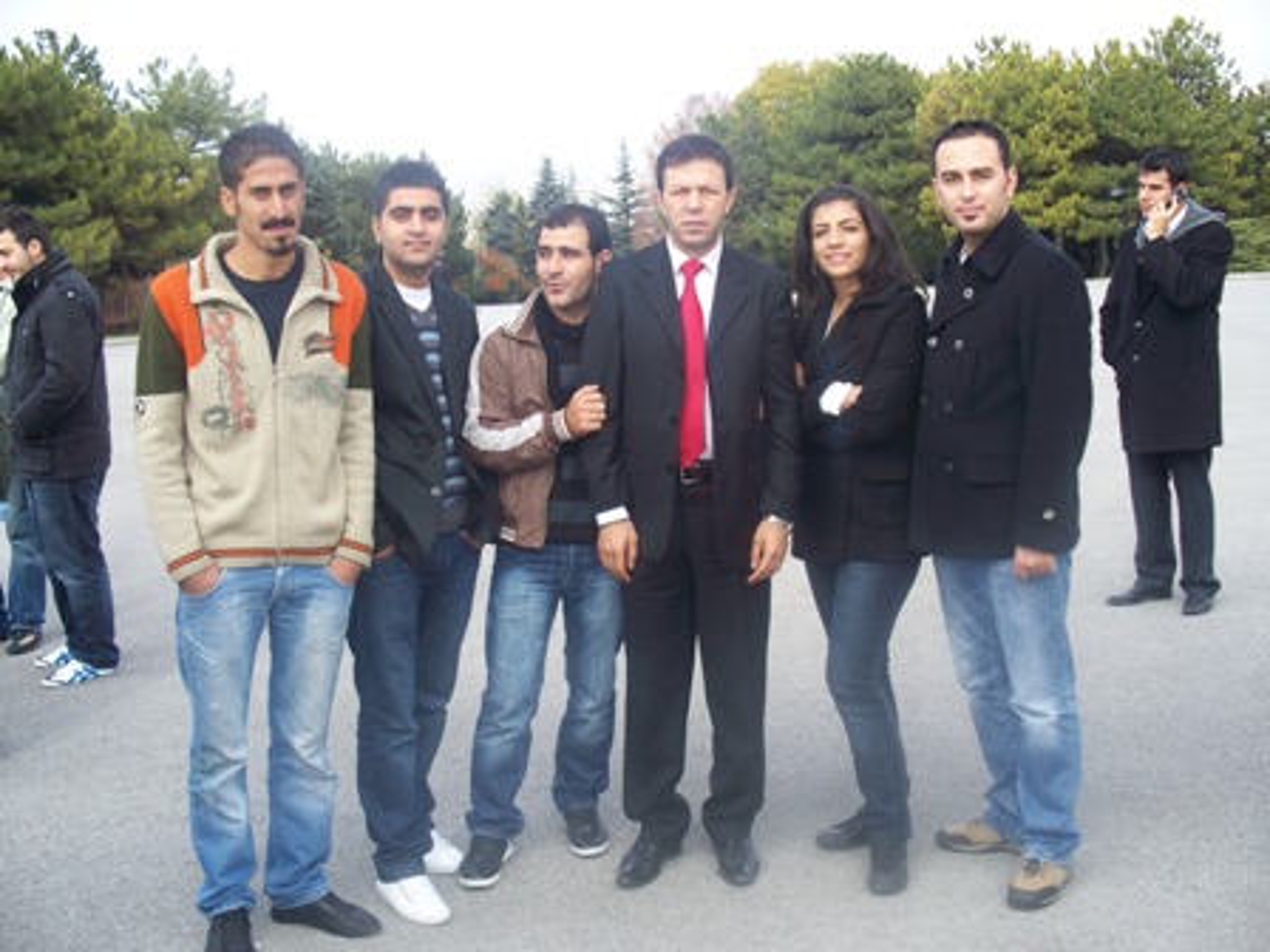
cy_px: 476
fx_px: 1688
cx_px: 635
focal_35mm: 46
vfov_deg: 31.5
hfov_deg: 41.2
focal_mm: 9.86
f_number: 2.9
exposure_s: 1/250
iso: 80
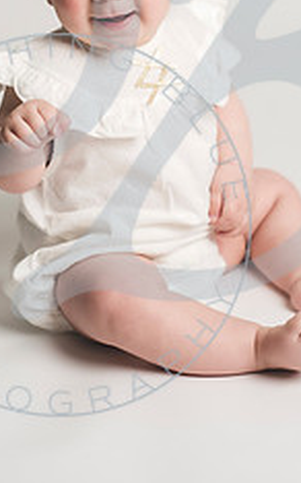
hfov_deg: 13.3
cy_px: 68
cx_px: 153
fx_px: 1288
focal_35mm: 98
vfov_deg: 20.9
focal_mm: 50
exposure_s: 1/250
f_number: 2.8
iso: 100
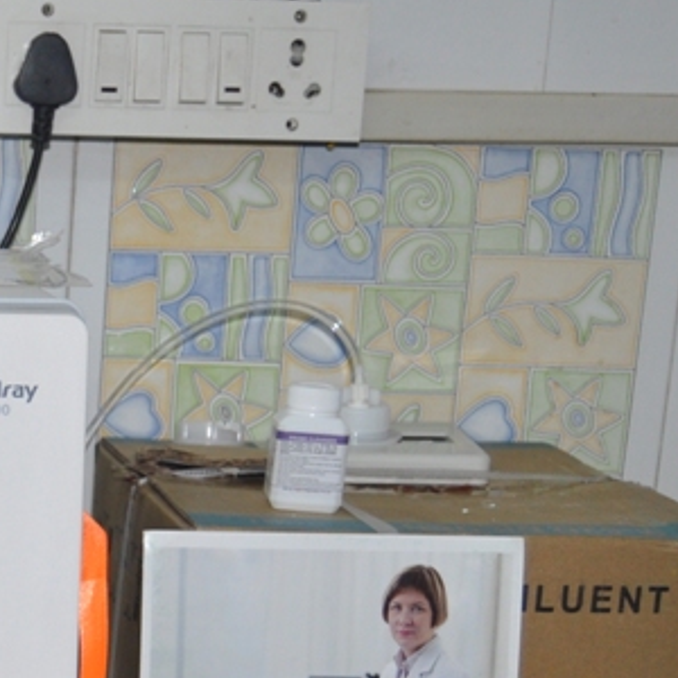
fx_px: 2216
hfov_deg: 16.0
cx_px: -323
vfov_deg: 16.9
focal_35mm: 100
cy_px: 730
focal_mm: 22
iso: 400
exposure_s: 1/60
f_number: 3.5
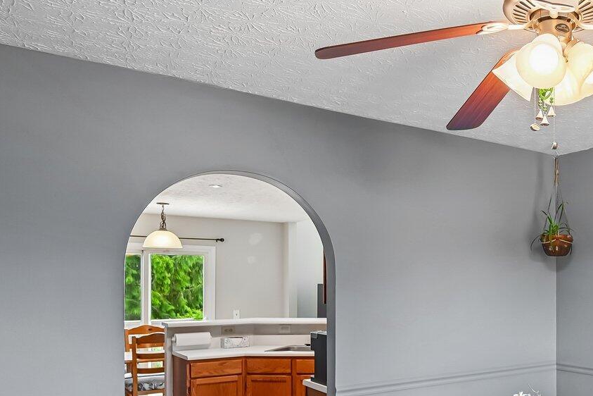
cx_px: 540
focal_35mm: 34
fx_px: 560
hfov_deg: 49.4
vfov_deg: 38.1
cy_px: 285
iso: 400
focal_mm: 14
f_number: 4
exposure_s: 1/20
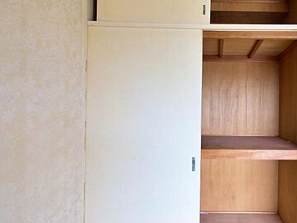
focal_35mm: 27
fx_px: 232
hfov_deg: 61.7
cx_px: 222
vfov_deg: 51.4
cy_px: 109
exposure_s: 1/60
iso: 200
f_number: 4
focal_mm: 8
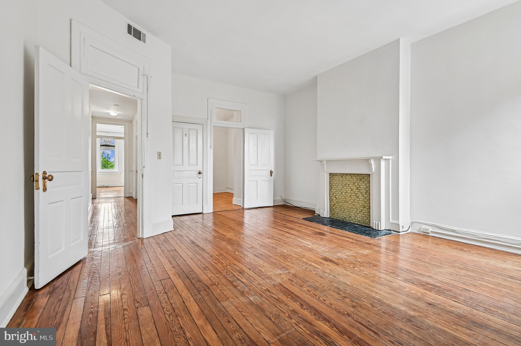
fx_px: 231
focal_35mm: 16
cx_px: 260
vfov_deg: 73.7
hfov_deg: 96.8
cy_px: 173
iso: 125
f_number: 8
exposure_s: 1/1.67
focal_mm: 16
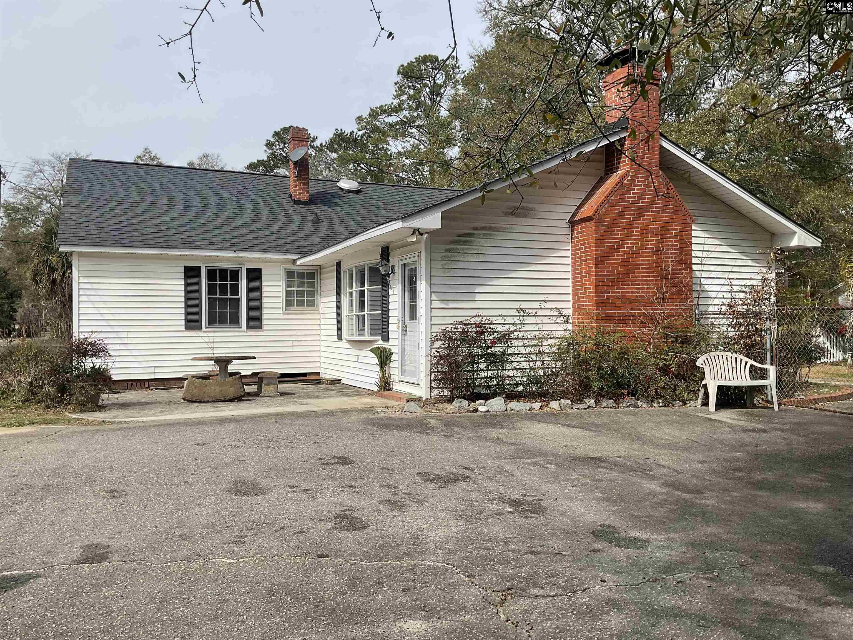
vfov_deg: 48.2
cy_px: 320
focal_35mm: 29
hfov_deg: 61.7
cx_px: 426
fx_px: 715
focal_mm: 3
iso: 16
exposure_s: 1/2227
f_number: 1.8
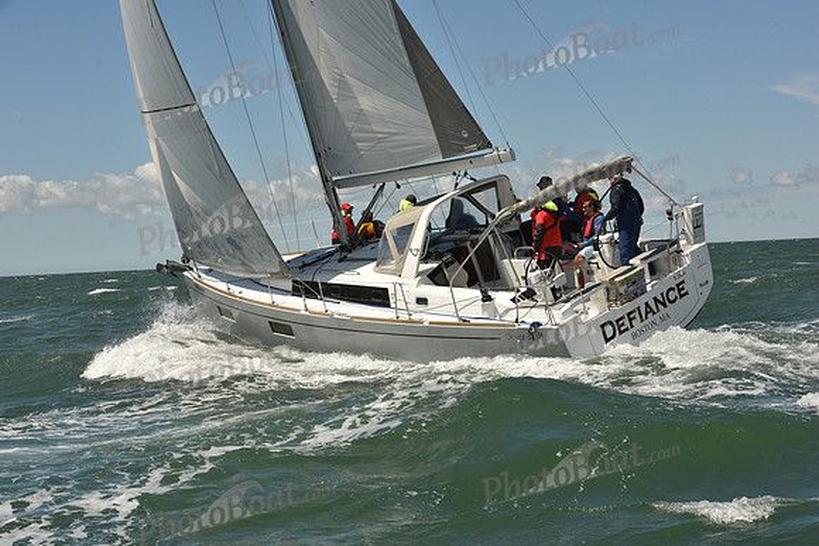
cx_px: 410
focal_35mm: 70
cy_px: 273
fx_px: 1593
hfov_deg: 28.8
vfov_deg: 19.5
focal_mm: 70
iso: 320
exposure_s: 1/800
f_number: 13
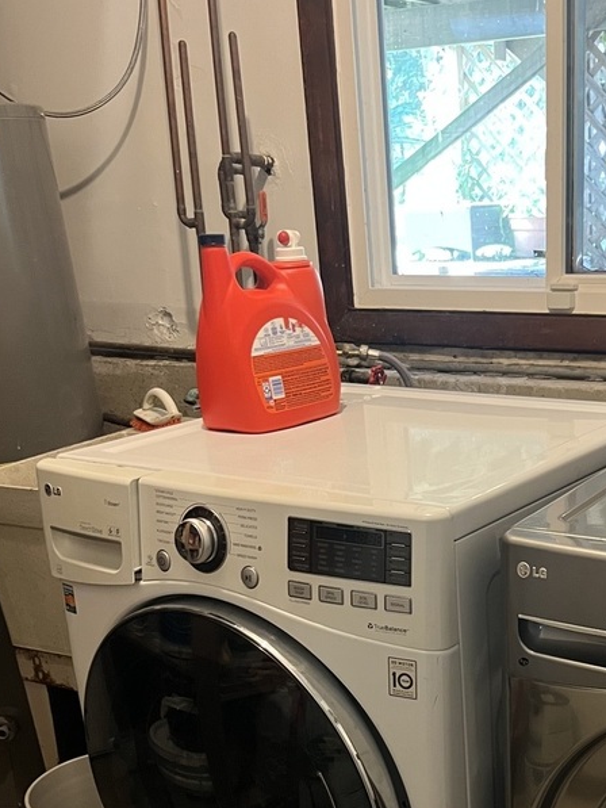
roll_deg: +2.8
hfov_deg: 30.1
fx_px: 1097
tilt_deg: -25.7
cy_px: 706
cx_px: 490
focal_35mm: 47
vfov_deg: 38.1
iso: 500
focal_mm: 5.1
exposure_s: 1/40
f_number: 1.6
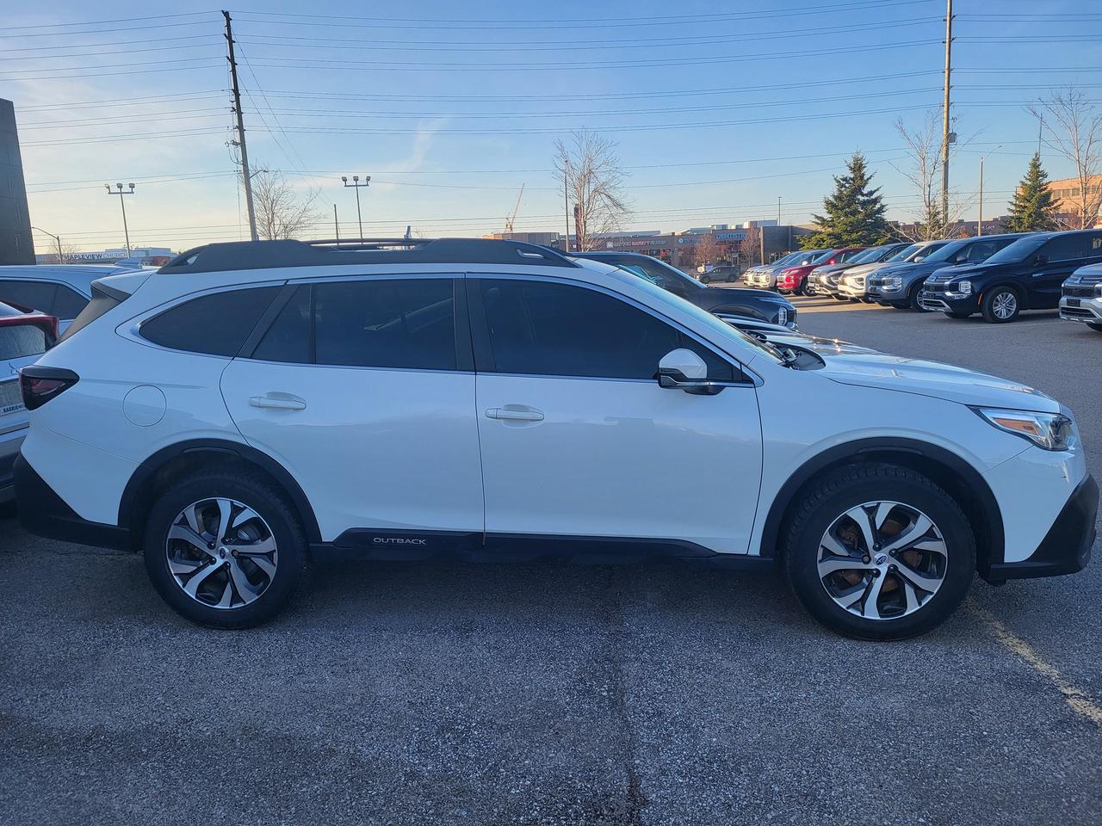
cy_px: 413
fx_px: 828
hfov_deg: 67.3
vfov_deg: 53.1
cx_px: 551
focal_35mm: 26
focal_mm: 5.4
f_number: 1.8
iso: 40
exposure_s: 1/756
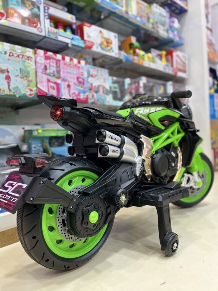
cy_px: 144
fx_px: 227
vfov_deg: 65.3
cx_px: 107
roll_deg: +3.7
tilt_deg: -1.3
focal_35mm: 27
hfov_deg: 51.4
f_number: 1.6
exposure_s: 1/50
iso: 160
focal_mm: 5.1
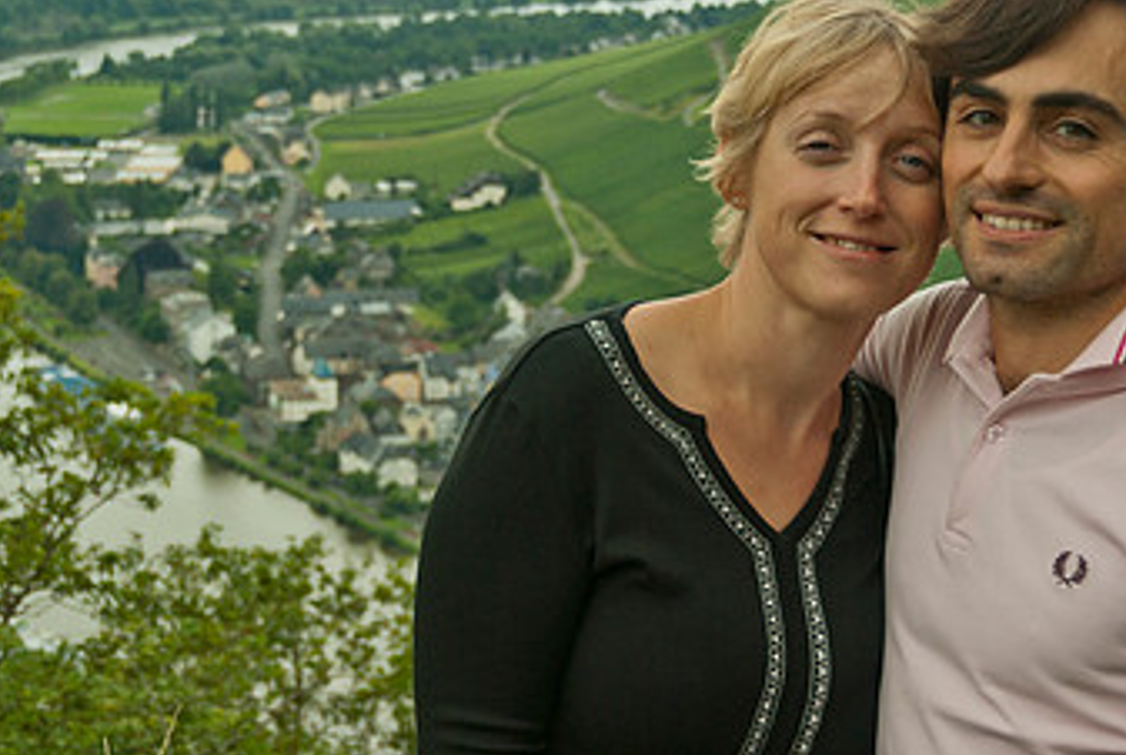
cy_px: 220
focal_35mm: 80
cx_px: 712
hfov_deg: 25.2
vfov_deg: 17.1
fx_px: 2507
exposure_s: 1/200
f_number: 4.2
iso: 100
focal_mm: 31
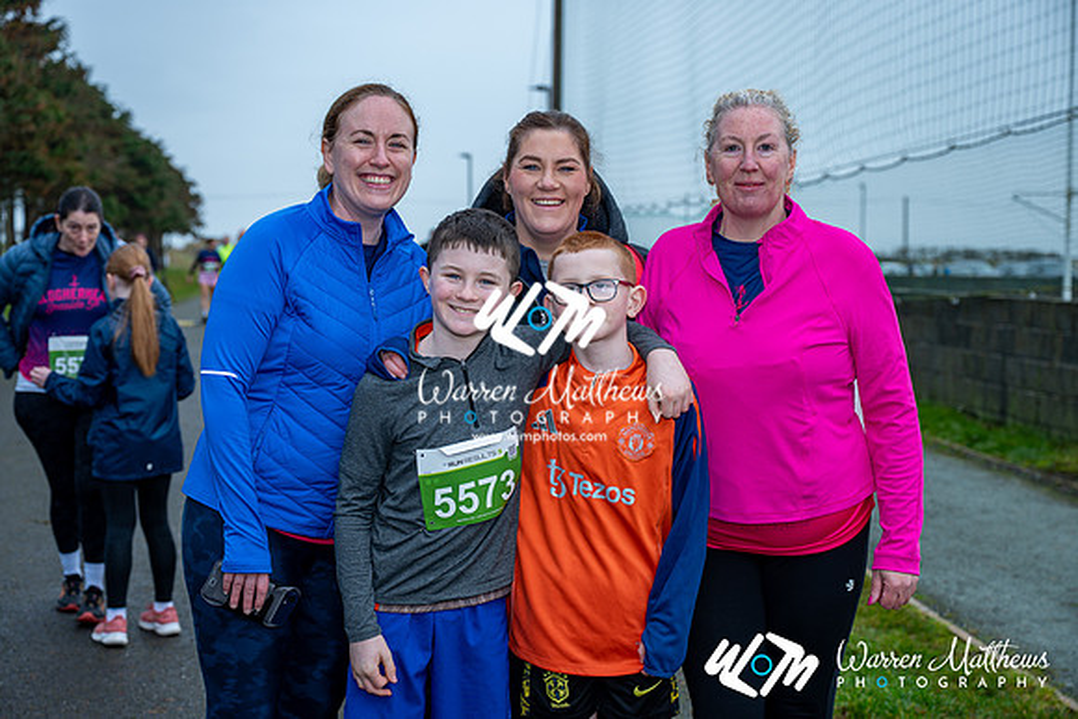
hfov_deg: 35.0
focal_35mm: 57
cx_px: 539
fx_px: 1707
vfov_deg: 23.8
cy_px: 360
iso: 100
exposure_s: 1/200
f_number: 4
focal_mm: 57
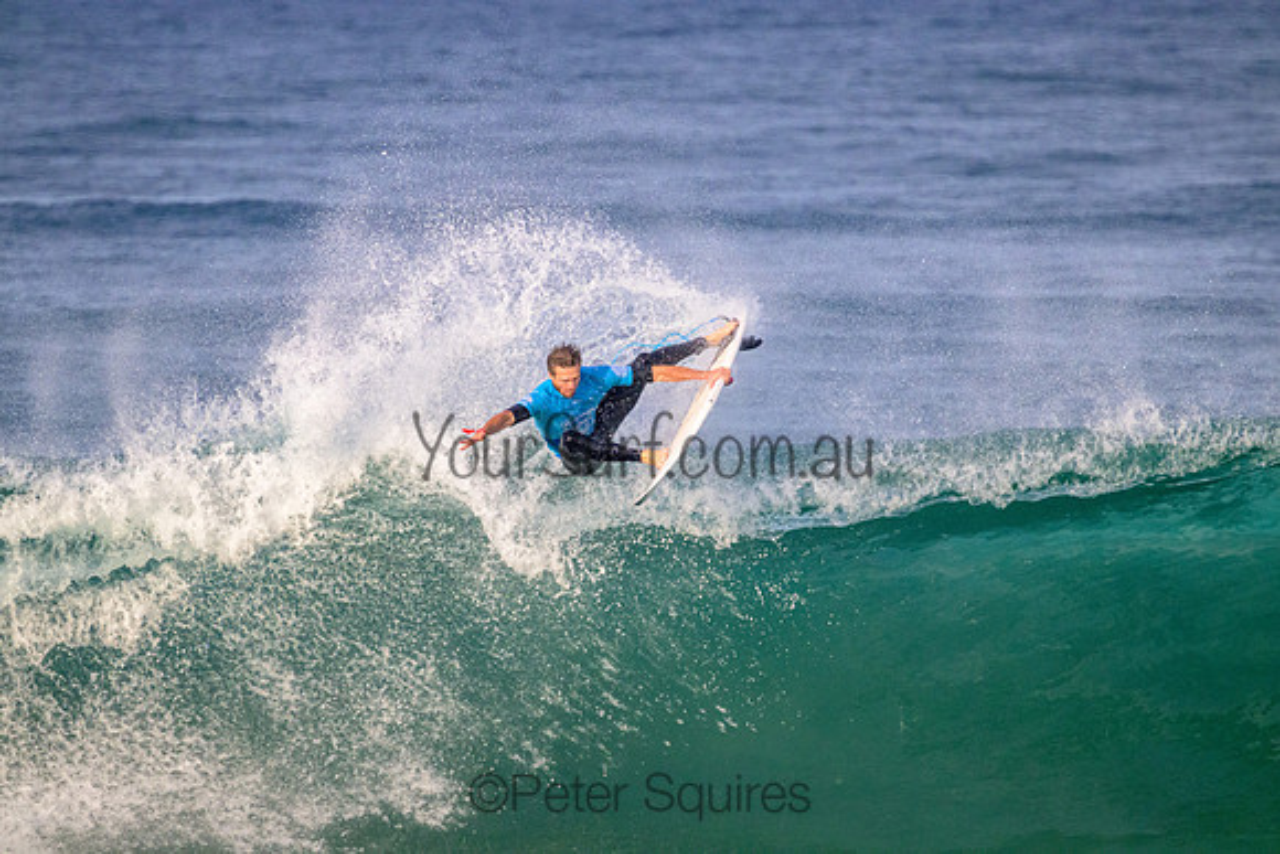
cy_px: 427
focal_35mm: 800
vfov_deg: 1.7
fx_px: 28450
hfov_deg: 2.6
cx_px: 640
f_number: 11
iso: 3200
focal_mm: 800
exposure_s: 1/2000
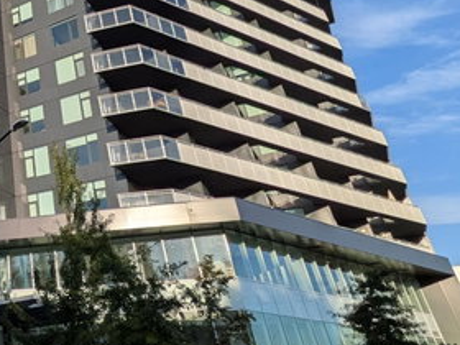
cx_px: -77
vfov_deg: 34.9
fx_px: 532
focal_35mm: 40
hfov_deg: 37.0
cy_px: 74
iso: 49
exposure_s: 1/2137
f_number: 2.2
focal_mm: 1.85
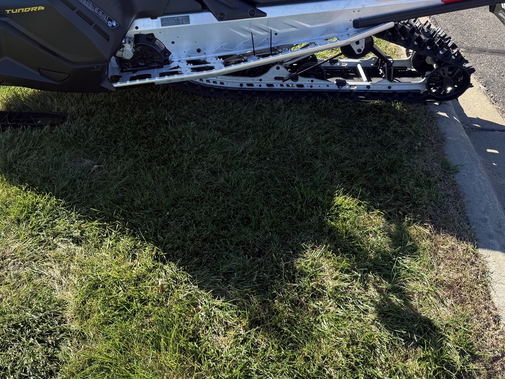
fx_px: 540
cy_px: 91
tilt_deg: -32.2
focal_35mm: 37
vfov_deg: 37.6
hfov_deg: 49.8
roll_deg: -2.8
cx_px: 198
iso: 80
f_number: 1.78
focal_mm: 6.76
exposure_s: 1/1250
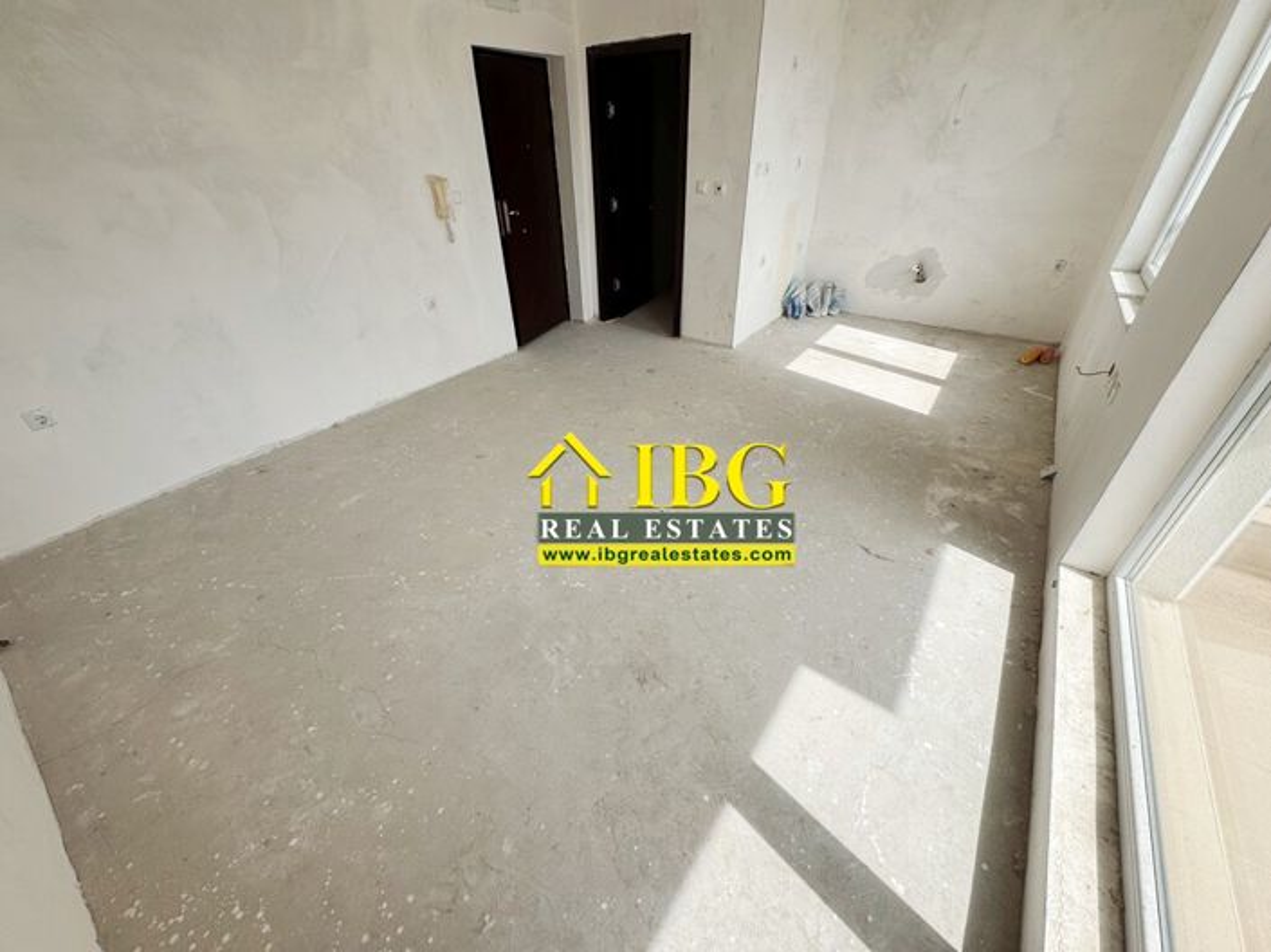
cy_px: 476
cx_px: 636
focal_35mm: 14
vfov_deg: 85.6
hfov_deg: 102.1
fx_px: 514
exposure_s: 1/620
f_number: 2.2
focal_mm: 2.22
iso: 40
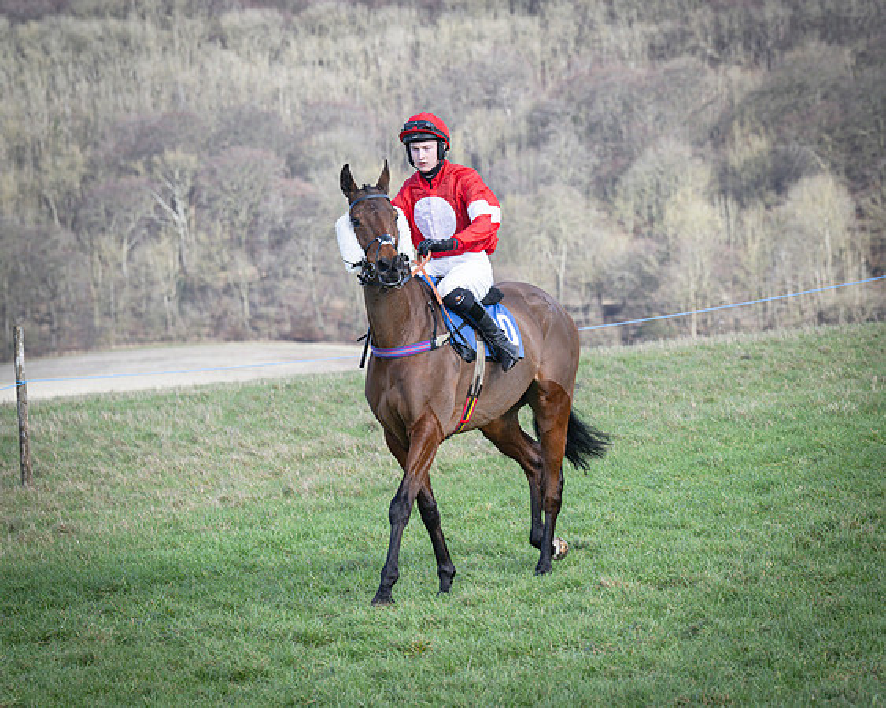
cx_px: 532
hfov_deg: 9.2
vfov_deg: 7.3
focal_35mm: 211
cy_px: 354
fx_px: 5524
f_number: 5
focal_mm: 125
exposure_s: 1/800
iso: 400
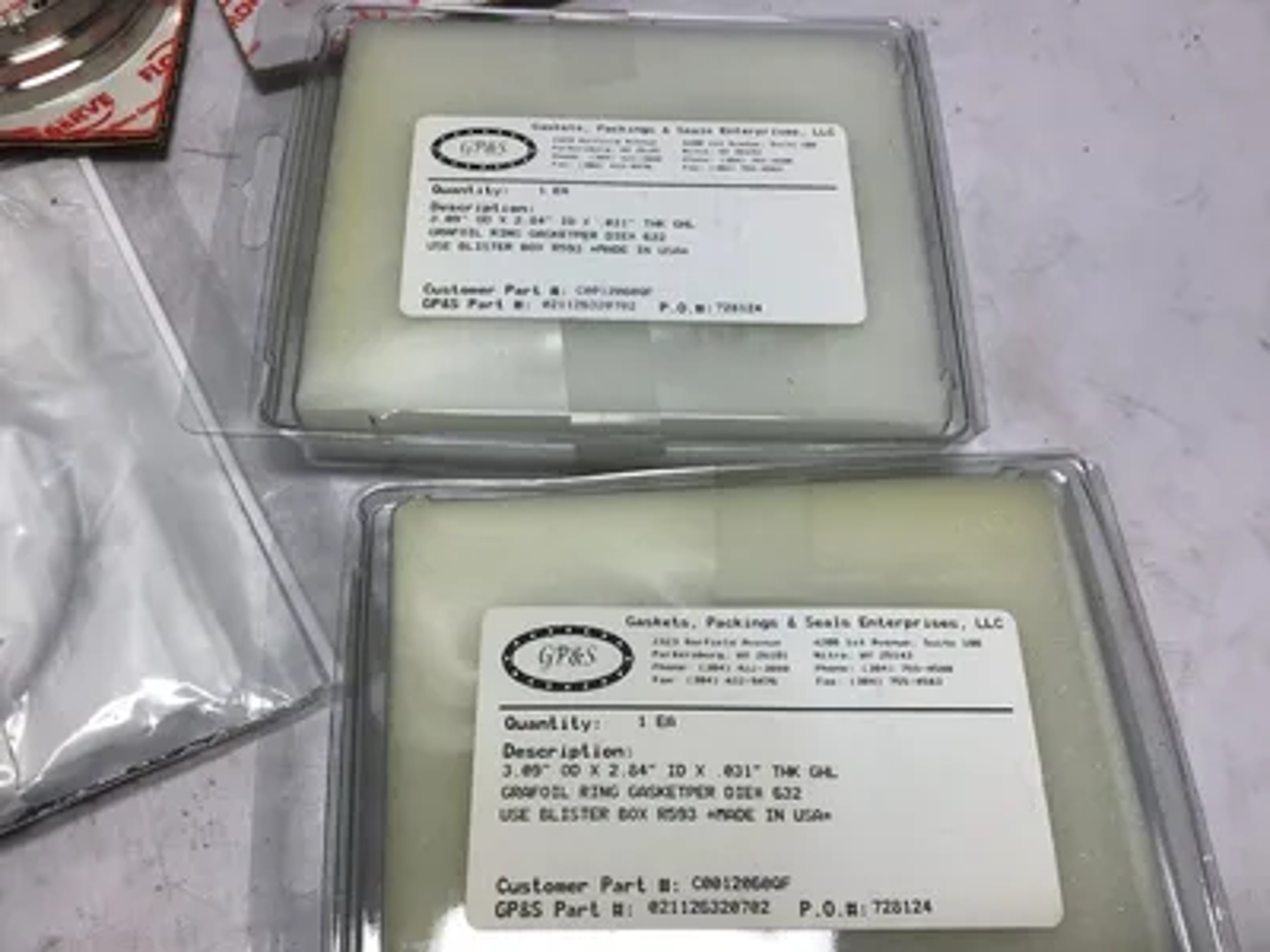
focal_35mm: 31
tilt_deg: -63.4
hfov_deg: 58.4
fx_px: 1137
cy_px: 476
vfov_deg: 45.4
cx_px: 635
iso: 25
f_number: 2.4
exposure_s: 1/247
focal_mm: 3.3
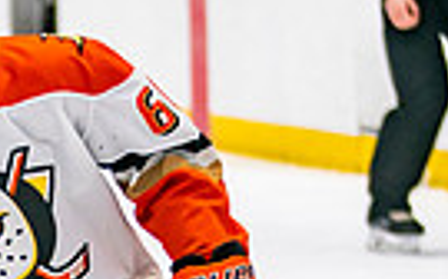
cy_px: 337
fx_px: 6999
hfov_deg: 3.7
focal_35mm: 574
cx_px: 40
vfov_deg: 2.3
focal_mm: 102
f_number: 2.8
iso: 800
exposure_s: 1/640
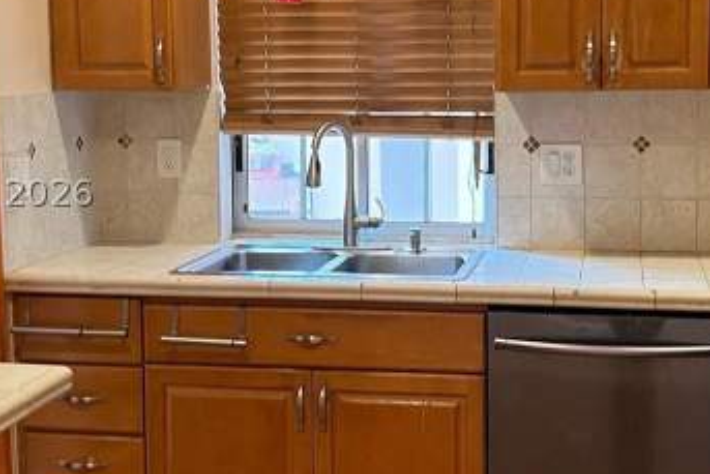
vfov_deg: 21.6
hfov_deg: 31.8
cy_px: 192
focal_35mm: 63
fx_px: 1243
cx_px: 410
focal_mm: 5.7
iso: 500
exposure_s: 1/60
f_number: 1.5
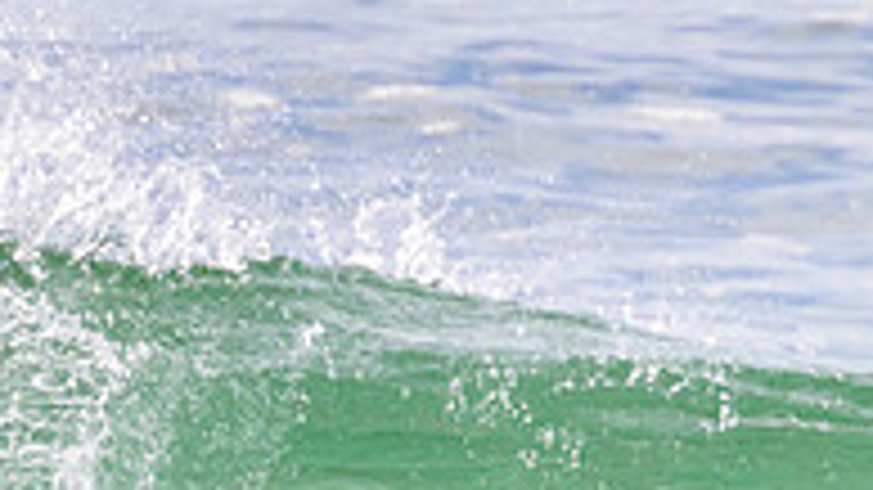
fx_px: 57948
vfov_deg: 0.5
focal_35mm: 2504
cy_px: 771
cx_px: 756
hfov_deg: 0.9
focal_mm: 800
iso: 1100
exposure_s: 1/2000
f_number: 11
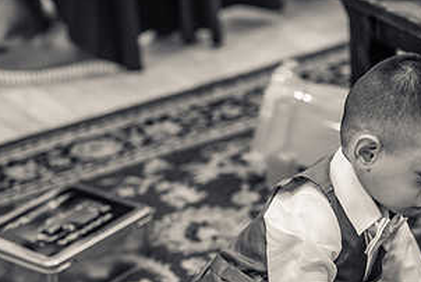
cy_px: 265
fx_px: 1908
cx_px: 330
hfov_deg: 12.5
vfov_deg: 8.4
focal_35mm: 163
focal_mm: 85
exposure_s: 1/200
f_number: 2.2
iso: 2000
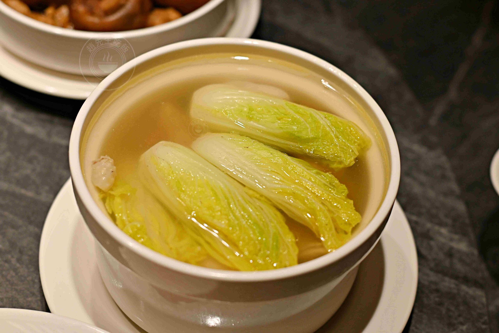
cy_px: 166
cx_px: 250
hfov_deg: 27.0
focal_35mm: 75
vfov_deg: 18.2
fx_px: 1040
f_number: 2.8
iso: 100
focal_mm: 50
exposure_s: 1/200
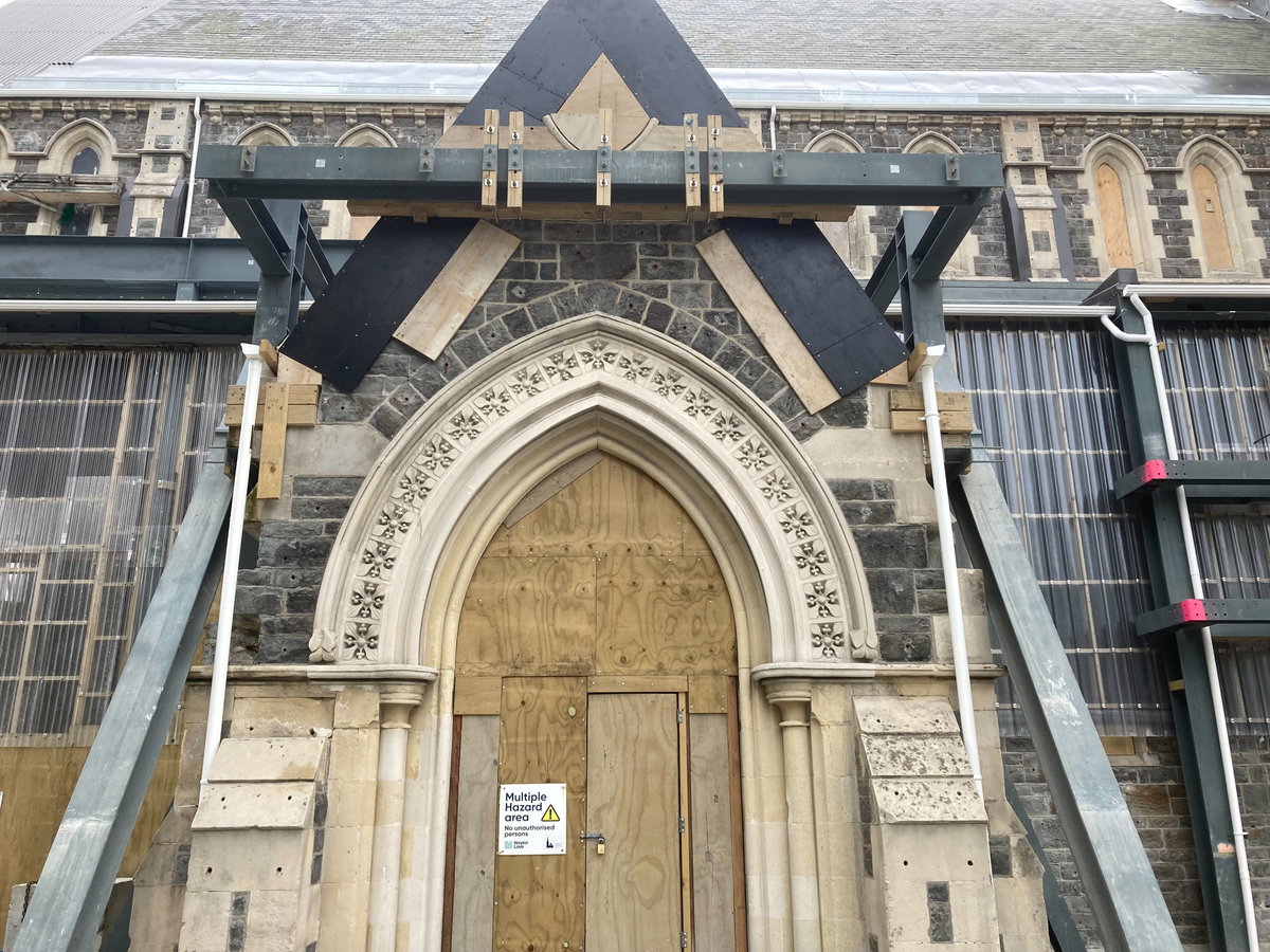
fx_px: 1027
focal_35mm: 28
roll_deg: +0.0
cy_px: 476
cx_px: 635
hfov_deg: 63.4
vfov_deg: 49.7
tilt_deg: +18.4
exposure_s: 1/657
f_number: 1.8
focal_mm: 3.99
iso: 20
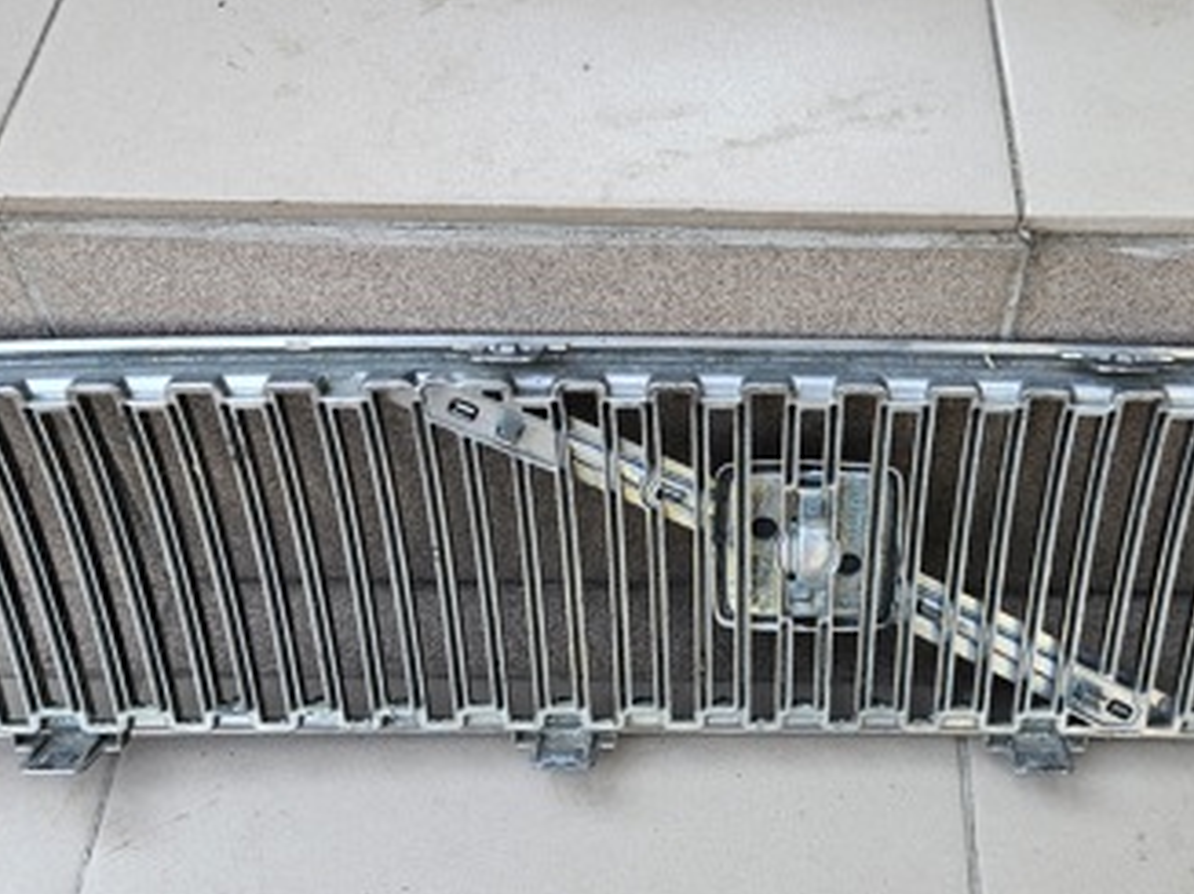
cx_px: 800
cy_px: 518
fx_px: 1552
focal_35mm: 45
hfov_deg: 41.5
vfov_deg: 32.1
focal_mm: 5.4
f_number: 1.8
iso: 25
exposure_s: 1/116
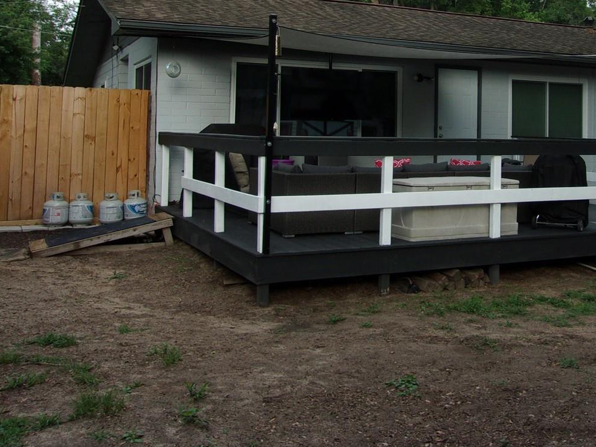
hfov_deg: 41.2
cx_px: 473
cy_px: 111
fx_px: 757
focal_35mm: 44
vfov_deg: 32.2
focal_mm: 4.9
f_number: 3
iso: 80
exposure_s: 1/340
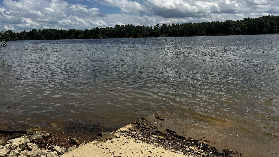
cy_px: 55
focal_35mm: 27
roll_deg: +2.0
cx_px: 139
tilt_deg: -5.0
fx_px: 200
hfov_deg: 69.9
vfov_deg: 42.4
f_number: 1.78
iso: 80
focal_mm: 6.86
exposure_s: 1/8929
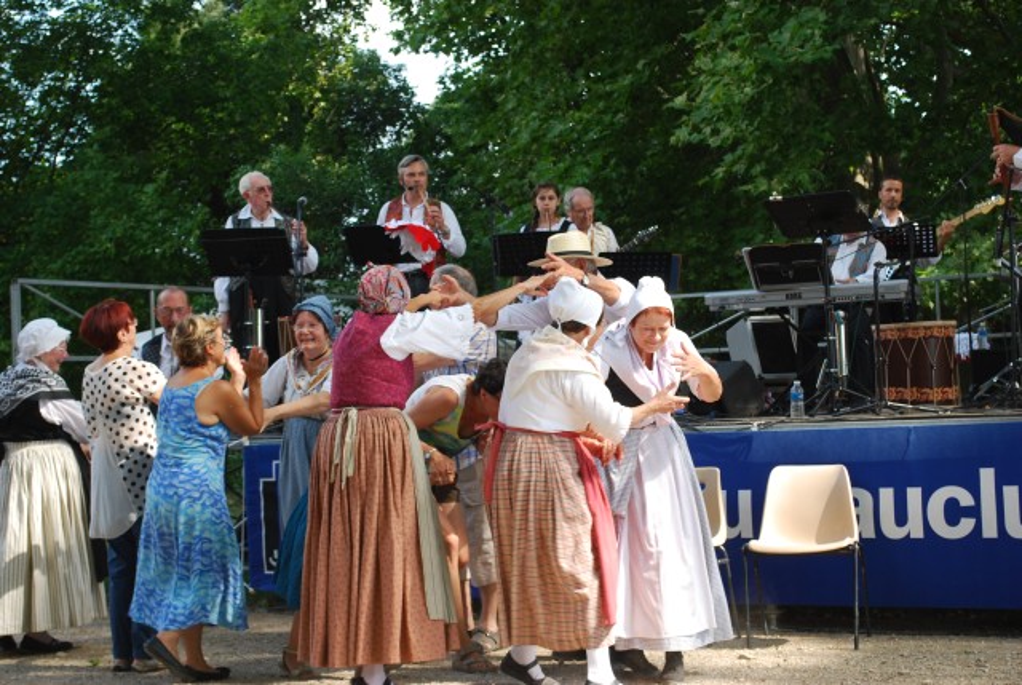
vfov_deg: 20.7
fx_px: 1877
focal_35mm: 66
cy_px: 342
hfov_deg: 30.5
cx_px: 511
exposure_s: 1/125
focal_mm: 44
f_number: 5.6
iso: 200
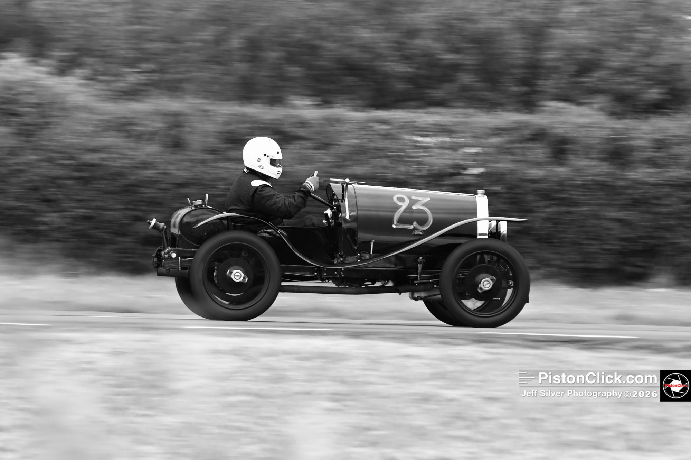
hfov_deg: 10.3
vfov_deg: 6.9
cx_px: 346
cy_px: 230
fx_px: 3836
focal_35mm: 200
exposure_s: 1/125
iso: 100
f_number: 10
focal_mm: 200
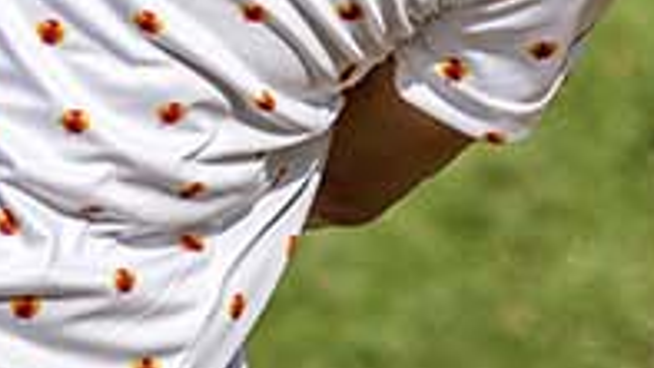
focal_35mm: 3065
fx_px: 53173
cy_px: -719
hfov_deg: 0.7
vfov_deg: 0.4
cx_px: 435
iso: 160
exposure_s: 1/4000
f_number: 2.8
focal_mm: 400
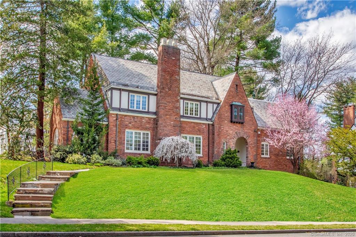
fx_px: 311
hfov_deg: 59.5
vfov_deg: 41.7
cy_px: 118
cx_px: 178
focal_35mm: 32
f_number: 11
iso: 500
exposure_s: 1/250
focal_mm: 21
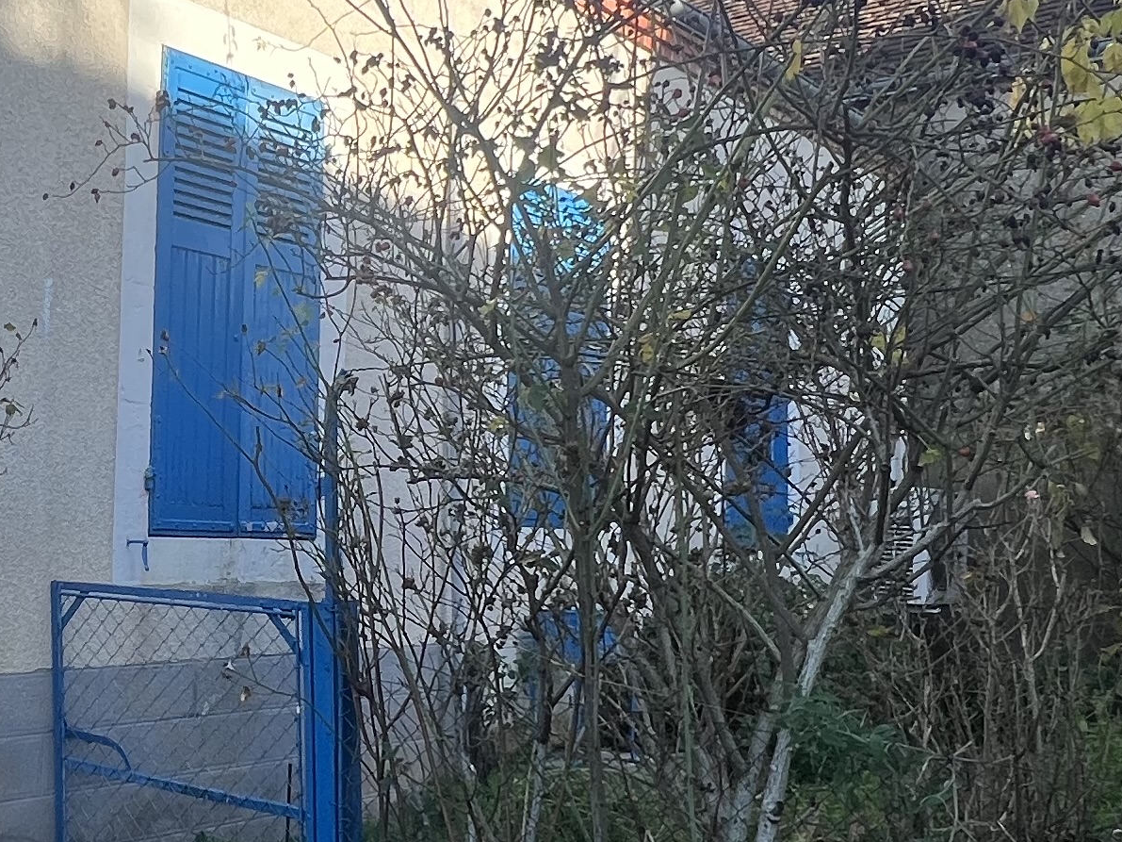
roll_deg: -1.7
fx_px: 1426
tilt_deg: +3.1
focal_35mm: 44
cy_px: 406
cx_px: 20
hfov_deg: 38.5
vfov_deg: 32.9
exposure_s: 1/423
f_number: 1.8
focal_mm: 1.57
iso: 32
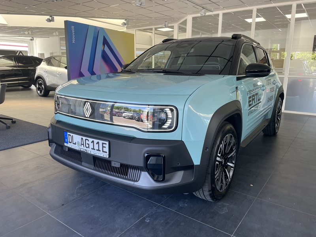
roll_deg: -0.7
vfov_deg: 53.1
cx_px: 158
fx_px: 237
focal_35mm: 26
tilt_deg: -12.3
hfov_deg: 67.3
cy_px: 118
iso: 50
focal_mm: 4.2
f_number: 1.6
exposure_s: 1/100
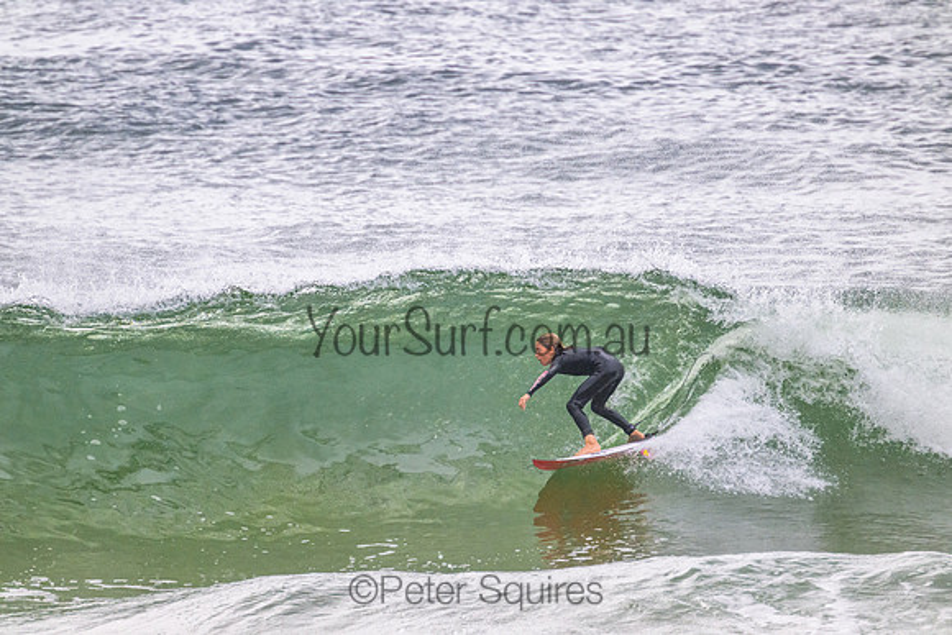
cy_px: 318
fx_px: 21160
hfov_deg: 2.6
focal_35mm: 800
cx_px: 476
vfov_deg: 1.7
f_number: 11
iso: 3200
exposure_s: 1/2000
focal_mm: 800
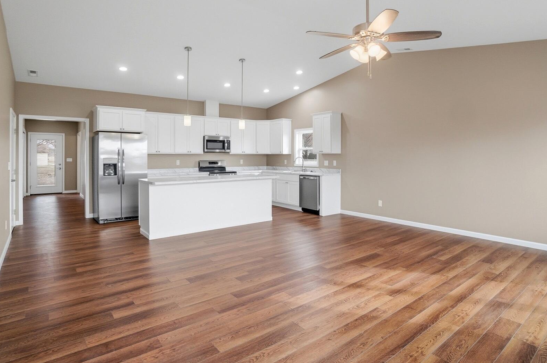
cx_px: 278
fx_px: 288
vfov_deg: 64.2
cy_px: 162
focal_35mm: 19
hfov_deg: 87.0
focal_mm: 10
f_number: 8
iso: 125
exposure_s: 1/125
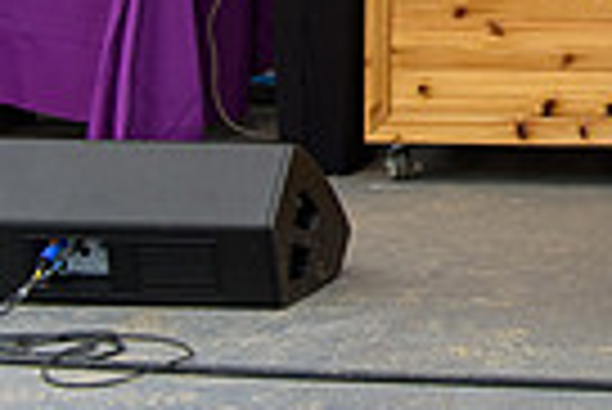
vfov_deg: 9.7
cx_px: 1125
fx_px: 2314
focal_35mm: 136
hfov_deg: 13.4
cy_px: -304
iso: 200
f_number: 3.2
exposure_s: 1/1600
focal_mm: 32
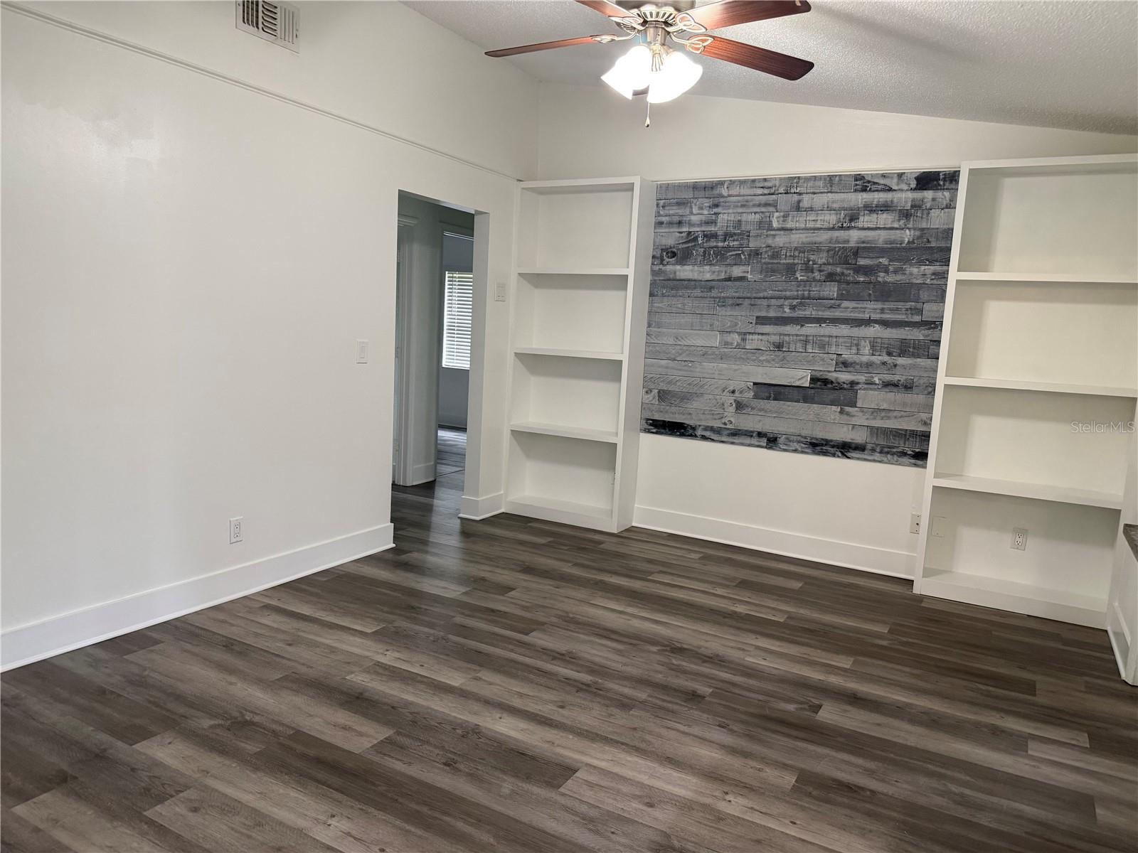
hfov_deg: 71.6
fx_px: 789
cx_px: 569
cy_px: 426
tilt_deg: -7.5
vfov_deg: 56.8
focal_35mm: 24
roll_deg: -2.9
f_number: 1.78
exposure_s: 1/60
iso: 320
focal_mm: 6.76
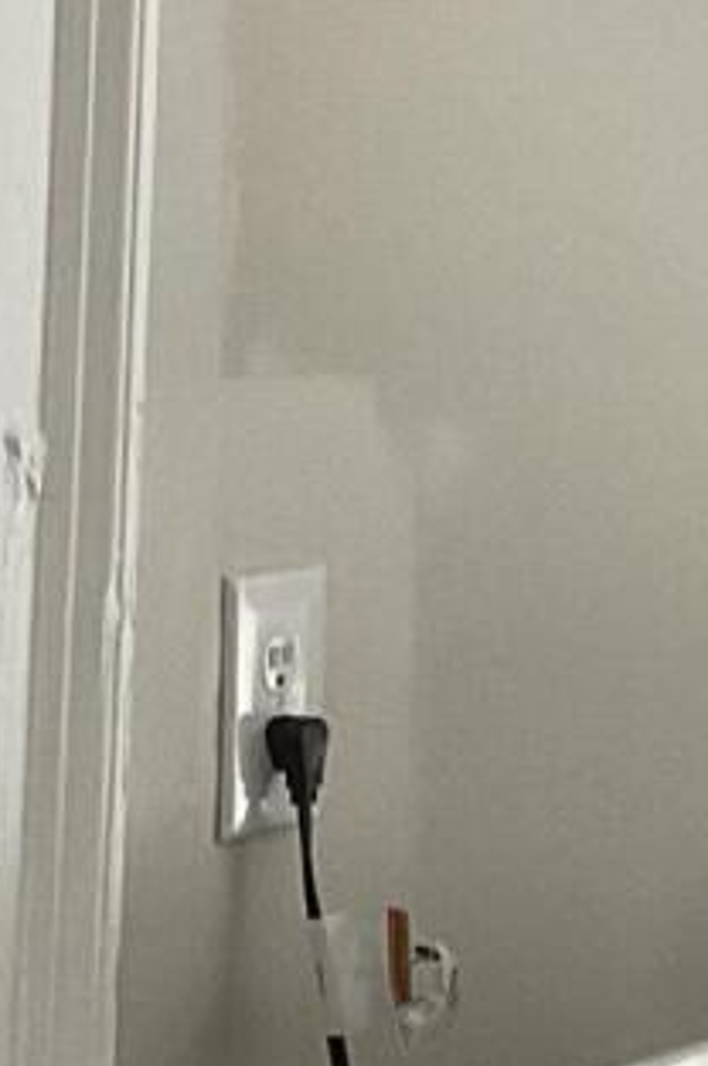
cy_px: 1138
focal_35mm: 193
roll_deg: -1.4
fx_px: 5706
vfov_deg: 10.6
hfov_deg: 7.1
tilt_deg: -8.1
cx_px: 293
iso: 80
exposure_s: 1/60
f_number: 1.8
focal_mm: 3
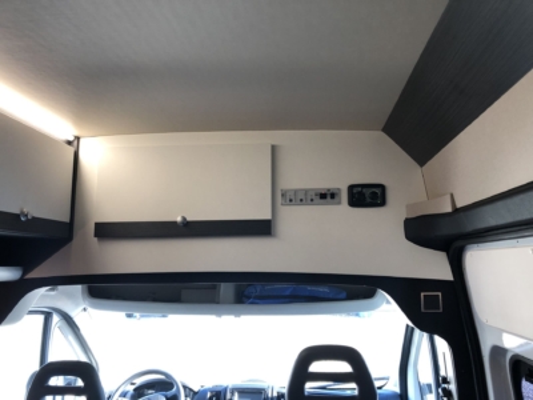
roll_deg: +0.8
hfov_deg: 63.4
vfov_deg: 49.7
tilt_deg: +7.1
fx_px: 431
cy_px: 200
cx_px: 266
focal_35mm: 28
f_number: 1.8
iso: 25
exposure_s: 1/30
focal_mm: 4
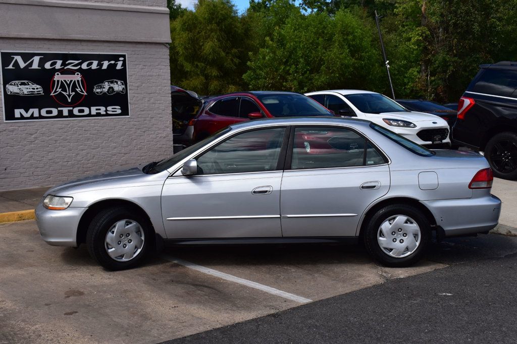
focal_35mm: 48
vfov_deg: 28.1
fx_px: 689
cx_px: 258
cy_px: 172
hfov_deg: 41.1
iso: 200
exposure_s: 1/500
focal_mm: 32
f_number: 11
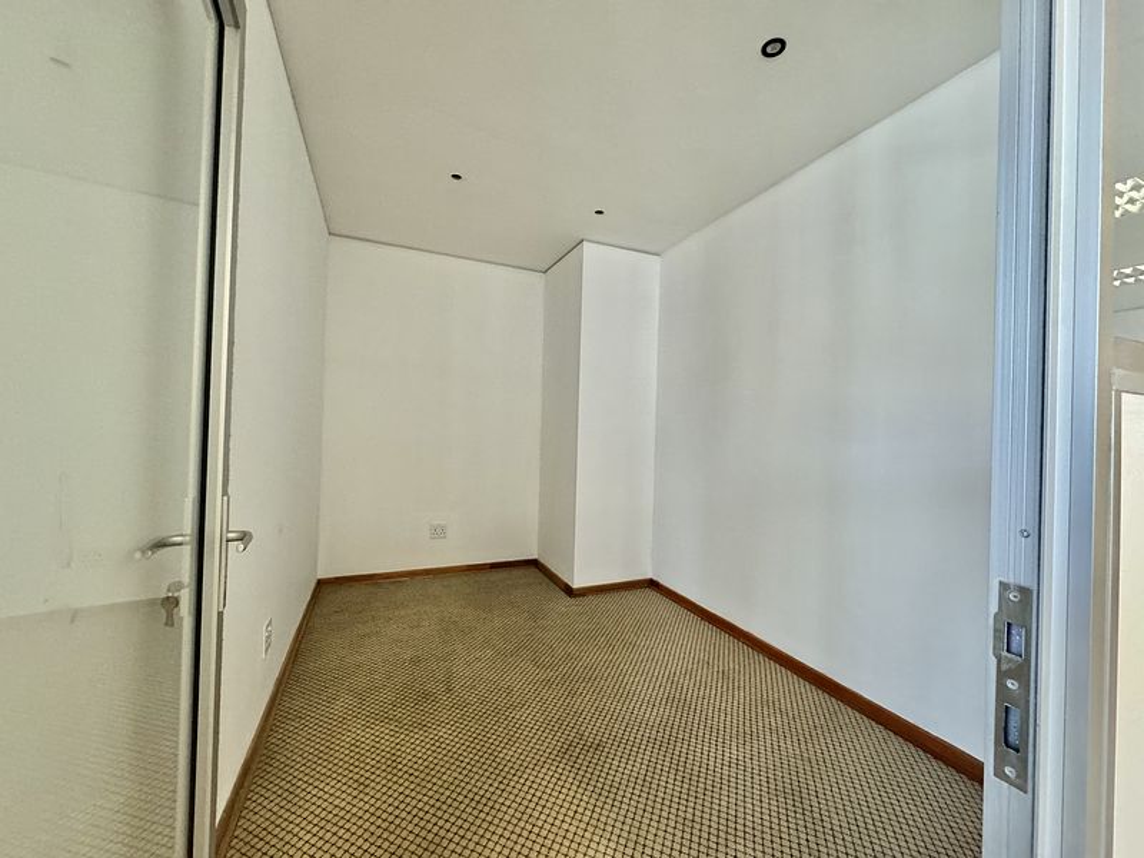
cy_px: 429
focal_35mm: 14
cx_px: 572
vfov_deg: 85.7
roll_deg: -1.9
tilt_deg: +0.2
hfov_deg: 102.1
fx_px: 463
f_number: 2.2
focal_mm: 2.22
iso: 320
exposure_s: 1/50
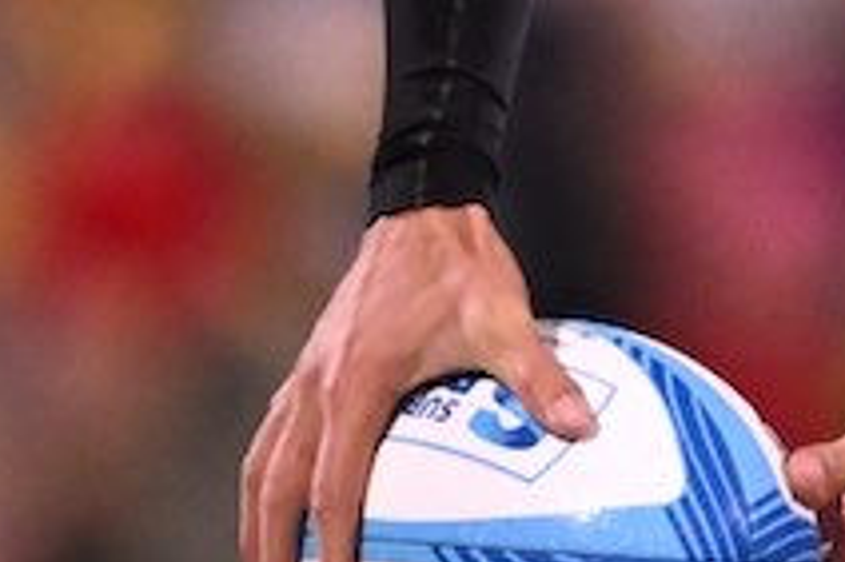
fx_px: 39824
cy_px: -371
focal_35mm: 1698
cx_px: 1550
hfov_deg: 1.2
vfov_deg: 0.8
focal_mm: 400
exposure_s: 1/1600
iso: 4000
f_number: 2.8
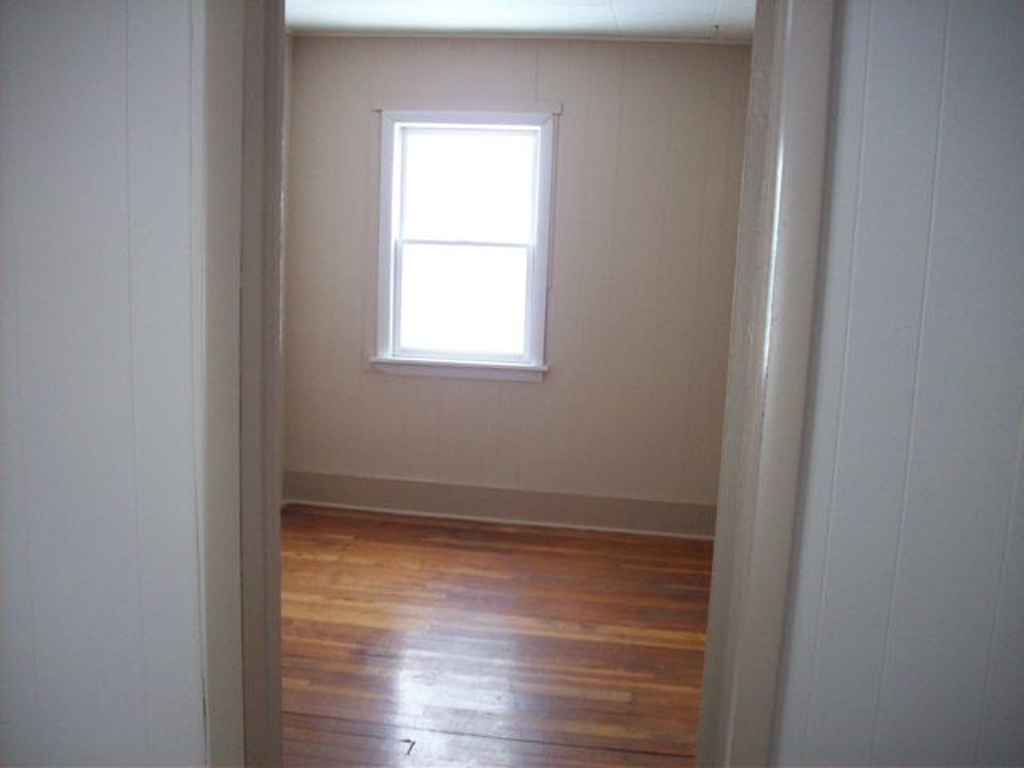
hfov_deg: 50.1
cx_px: 512
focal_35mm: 37
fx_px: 1095
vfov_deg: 38.7
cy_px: 384
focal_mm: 6.2
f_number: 2.8
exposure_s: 1/27.7
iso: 160
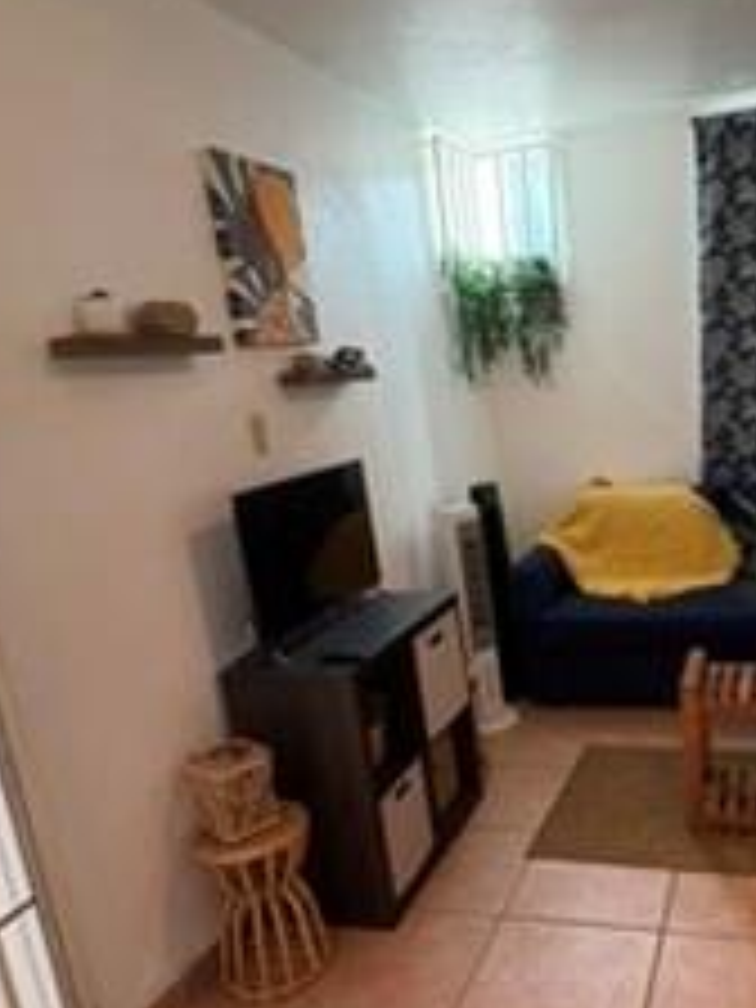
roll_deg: +6.0
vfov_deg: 59.6
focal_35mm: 30
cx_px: 522
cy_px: 585
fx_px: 874
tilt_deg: -13.7
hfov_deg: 45.9
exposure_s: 1/60
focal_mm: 2.22
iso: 400
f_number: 2.2
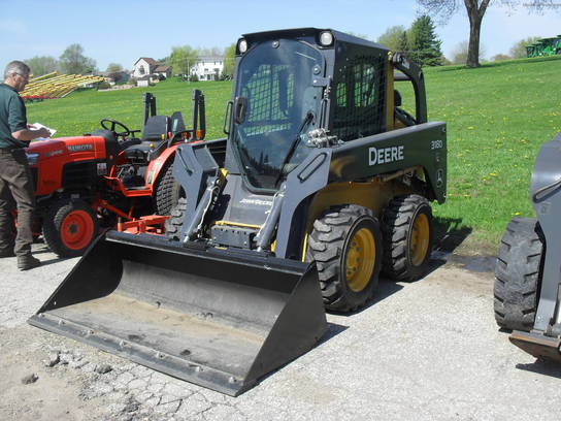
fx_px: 567
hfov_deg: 52.6
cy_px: 210
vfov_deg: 40.7
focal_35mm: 35
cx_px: 280
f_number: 8.4
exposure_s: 1/125
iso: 100
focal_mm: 6.3
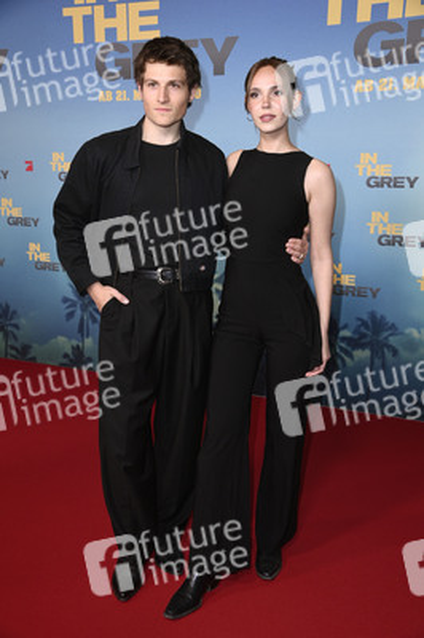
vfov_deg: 44.5
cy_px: 319
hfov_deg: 30.5
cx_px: 212
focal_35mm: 44
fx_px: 779
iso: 1250
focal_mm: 44
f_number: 5.6
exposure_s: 1/200
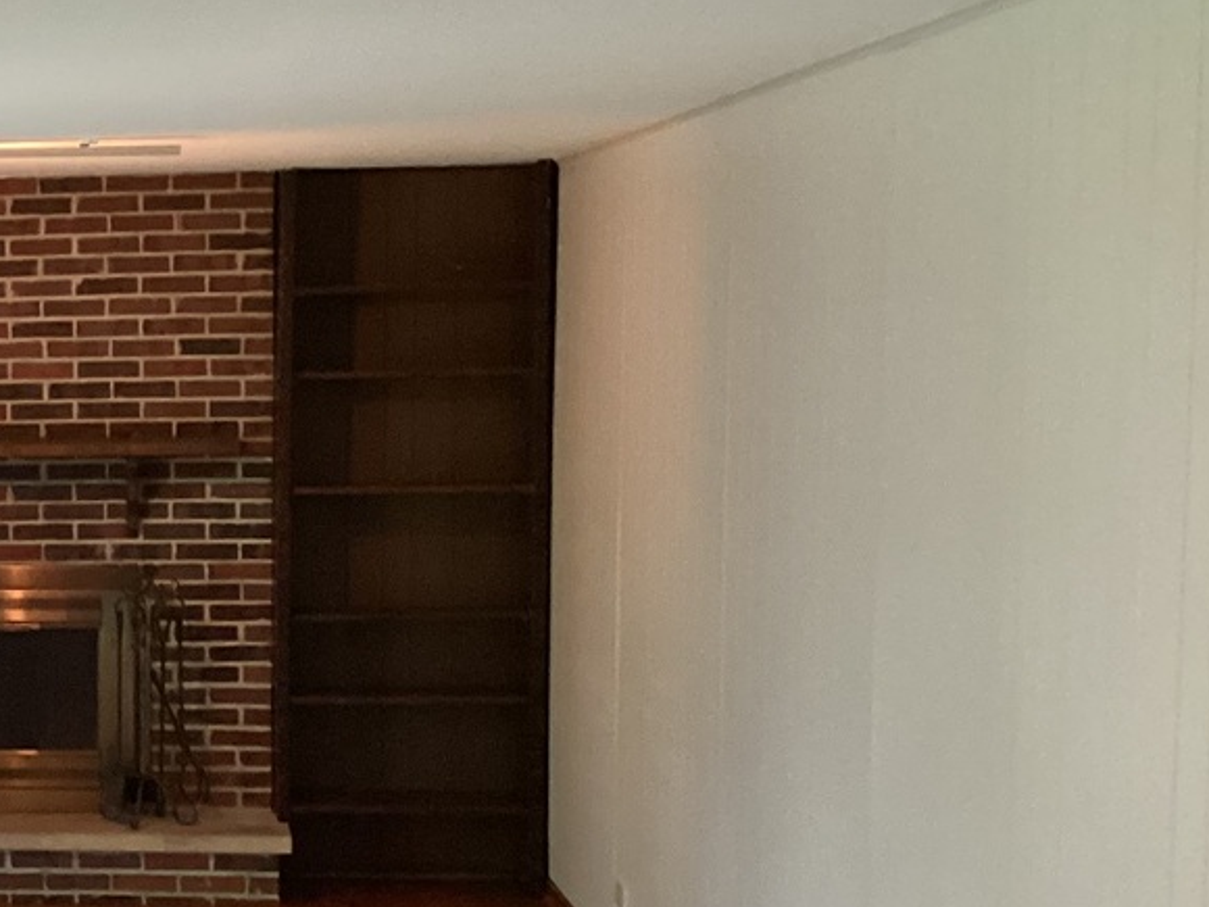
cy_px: 600
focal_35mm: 77
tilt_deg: -6.9
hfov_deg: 23.2
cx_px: -246
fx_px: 2689
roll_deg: +2.3
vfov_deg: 19.1
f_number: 2.4
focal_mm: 3.3
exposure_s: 1/40
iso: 400
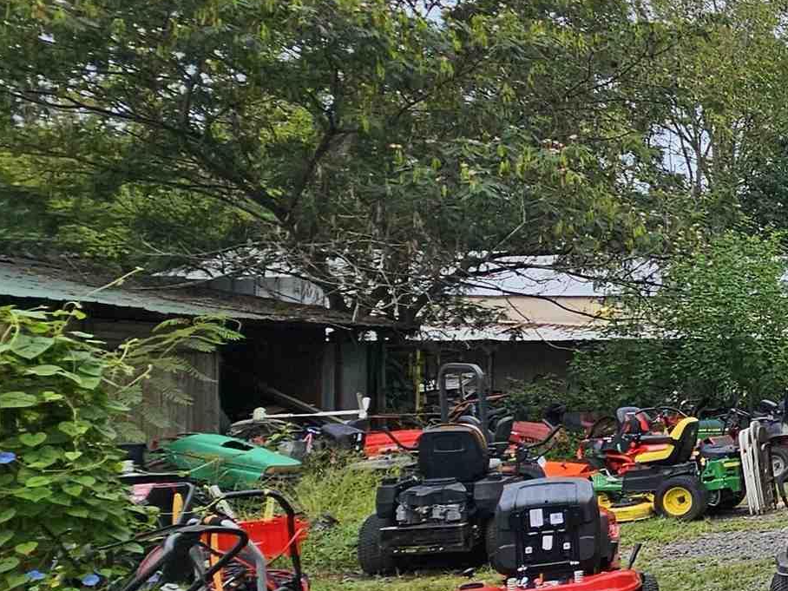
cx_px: 1246
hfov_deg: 26.6
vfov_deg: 32.8
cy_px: 338
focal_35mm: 44
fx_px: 1002
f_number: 2.2
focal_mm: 2.2
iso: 50
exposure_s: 1/738
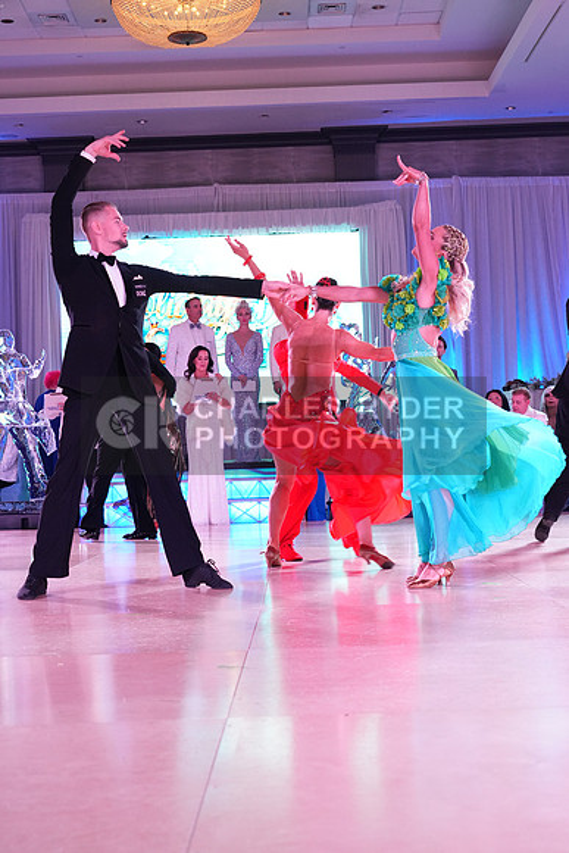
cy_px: 426
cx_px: 284
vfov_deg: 36.2
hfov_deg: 24.6
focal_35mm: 55
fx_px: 1303
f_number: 5
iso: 2500
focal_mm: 55
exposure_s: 1/250
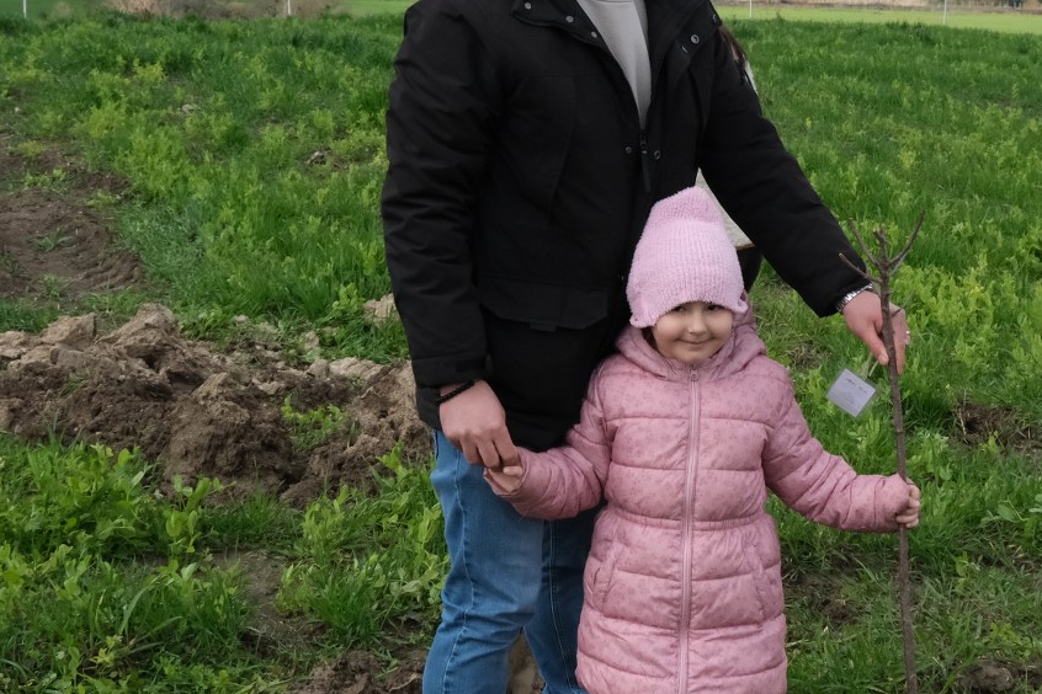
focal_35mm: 70
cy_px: 316
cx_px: 728
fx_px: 2026
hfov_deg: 28.6
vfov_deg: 19.5
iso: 3200
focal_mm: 24.7
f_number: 8
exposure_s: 1/4000
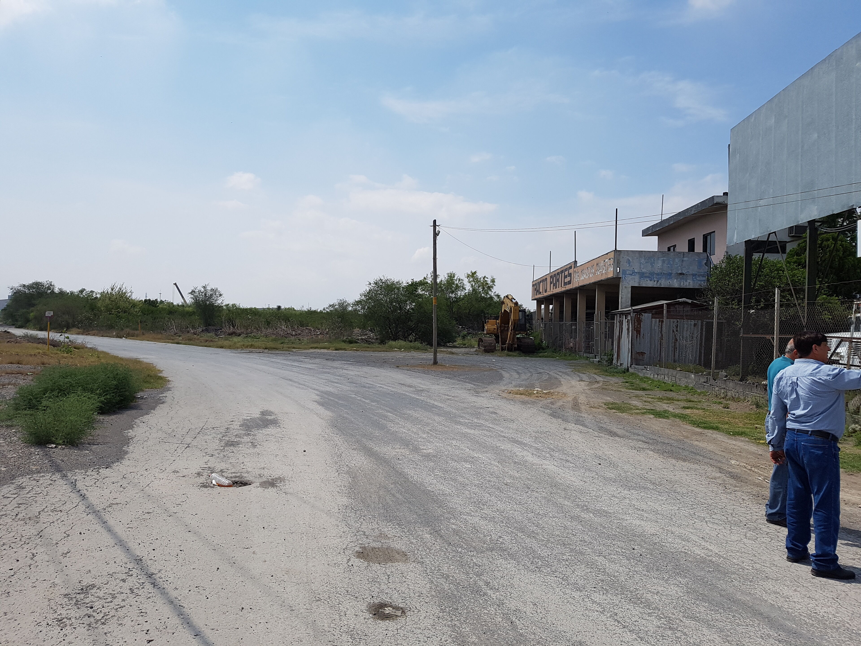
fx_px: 647
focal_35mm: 26
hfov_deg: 67.3
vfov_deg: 53.1
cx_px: 430
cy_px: 323
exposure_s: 1/4960
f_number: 1.7
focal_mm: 4.2
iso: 50
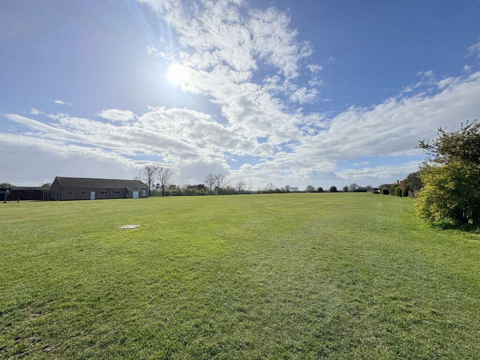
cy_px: 180
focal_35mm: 14
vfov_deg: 85.7
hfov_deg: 102.1
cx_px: 240
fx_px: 194
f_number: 2.2
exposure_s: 1/3906
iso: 32
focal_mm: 2.22
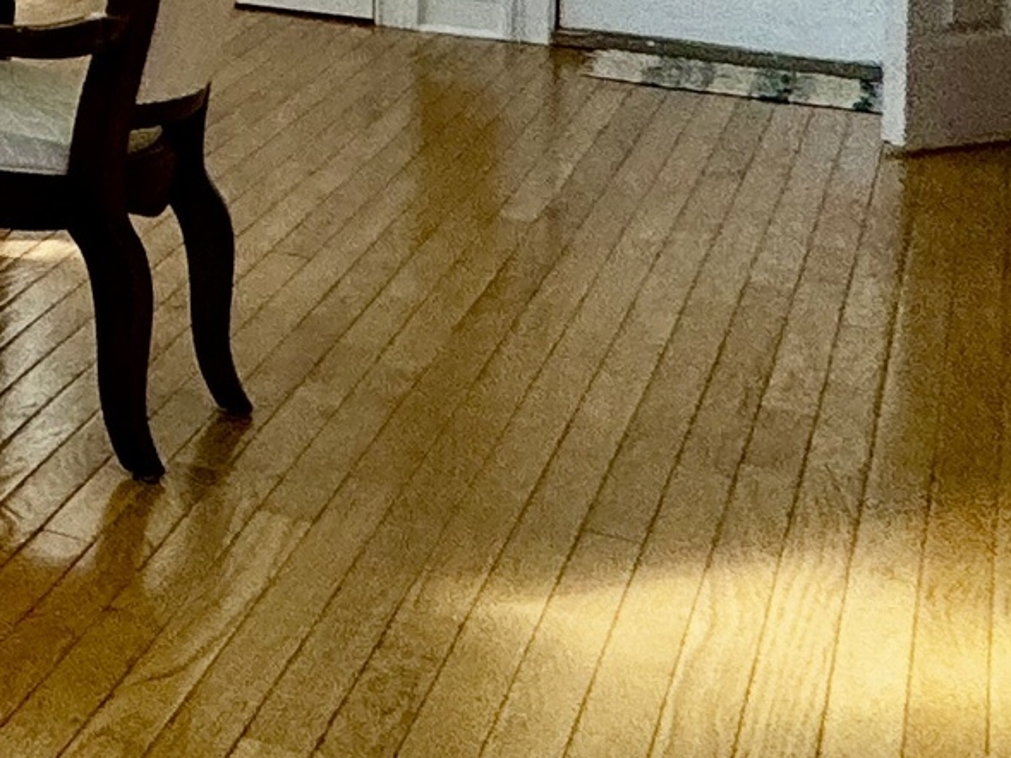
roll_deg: +0.1
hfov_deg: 14.2
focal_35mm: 73
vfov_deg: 18.2
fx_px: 2132
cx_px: -1545
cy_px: -346
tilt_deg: -1.8
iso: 50
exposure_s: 1/120
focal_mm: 2.22
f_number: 2.2
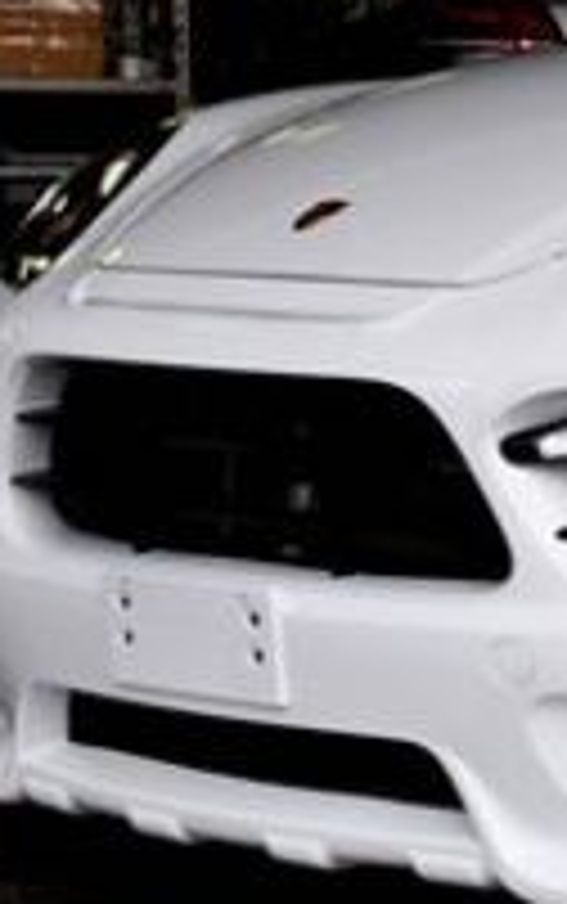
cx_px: 1134
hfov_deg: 8.3
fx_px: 3725
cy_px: 394
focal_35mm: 151
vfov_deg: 13.8
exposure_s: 1/80
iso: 200
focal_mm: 34
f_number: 9
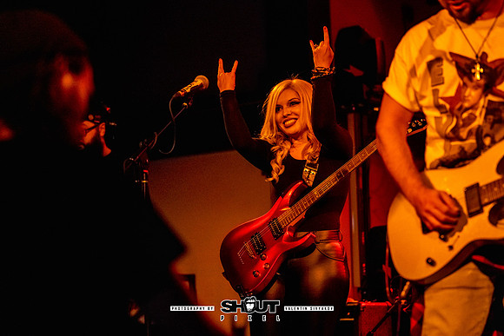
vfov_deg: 15.7
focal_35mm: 87
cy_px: 168
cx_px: 252
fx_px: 1218
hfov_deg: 23.4
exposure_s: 1/320
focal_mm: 87
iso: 800
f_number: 2.8
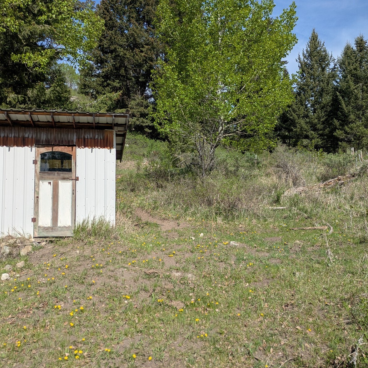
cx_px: 201
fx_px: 361
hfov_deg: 54.0
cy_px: 182
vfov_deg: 54.0
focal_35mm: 30
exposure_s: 1/2732
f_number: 1.89
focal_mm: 5.43
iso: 46
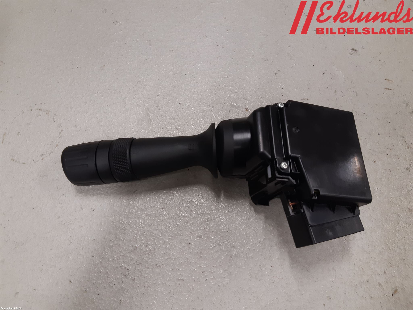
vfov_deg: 53.1
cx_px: 206
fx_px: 310
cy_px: 155
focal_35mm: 26
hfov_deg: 67.3
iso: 100
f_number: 1.7
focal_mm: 3.93
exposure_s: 1/50
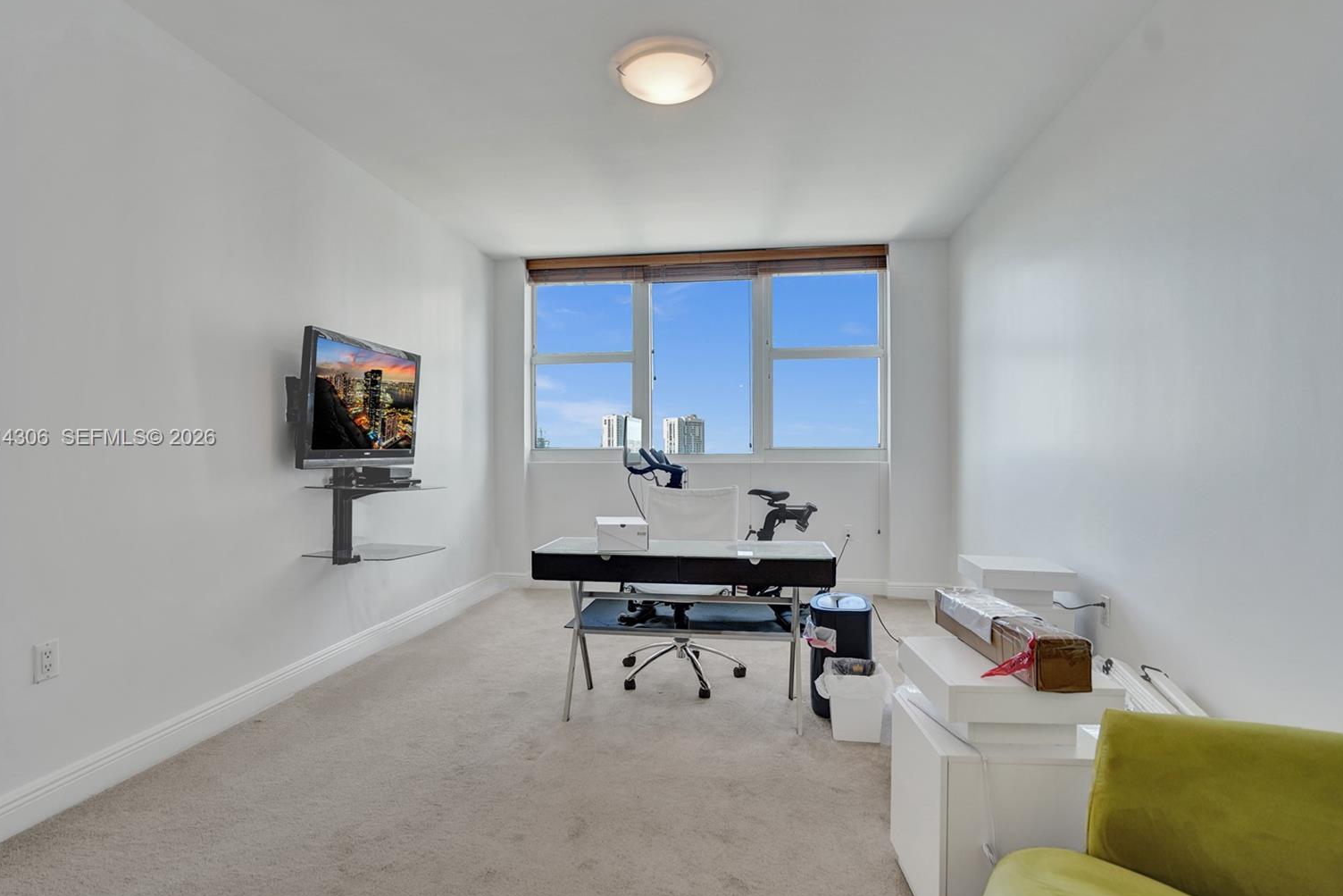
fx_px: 634
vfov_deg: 70.4
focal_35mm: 17
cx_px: 652
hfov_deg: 93.2
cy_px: 439
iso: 250
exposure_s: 1/200
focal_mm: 16
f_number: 5
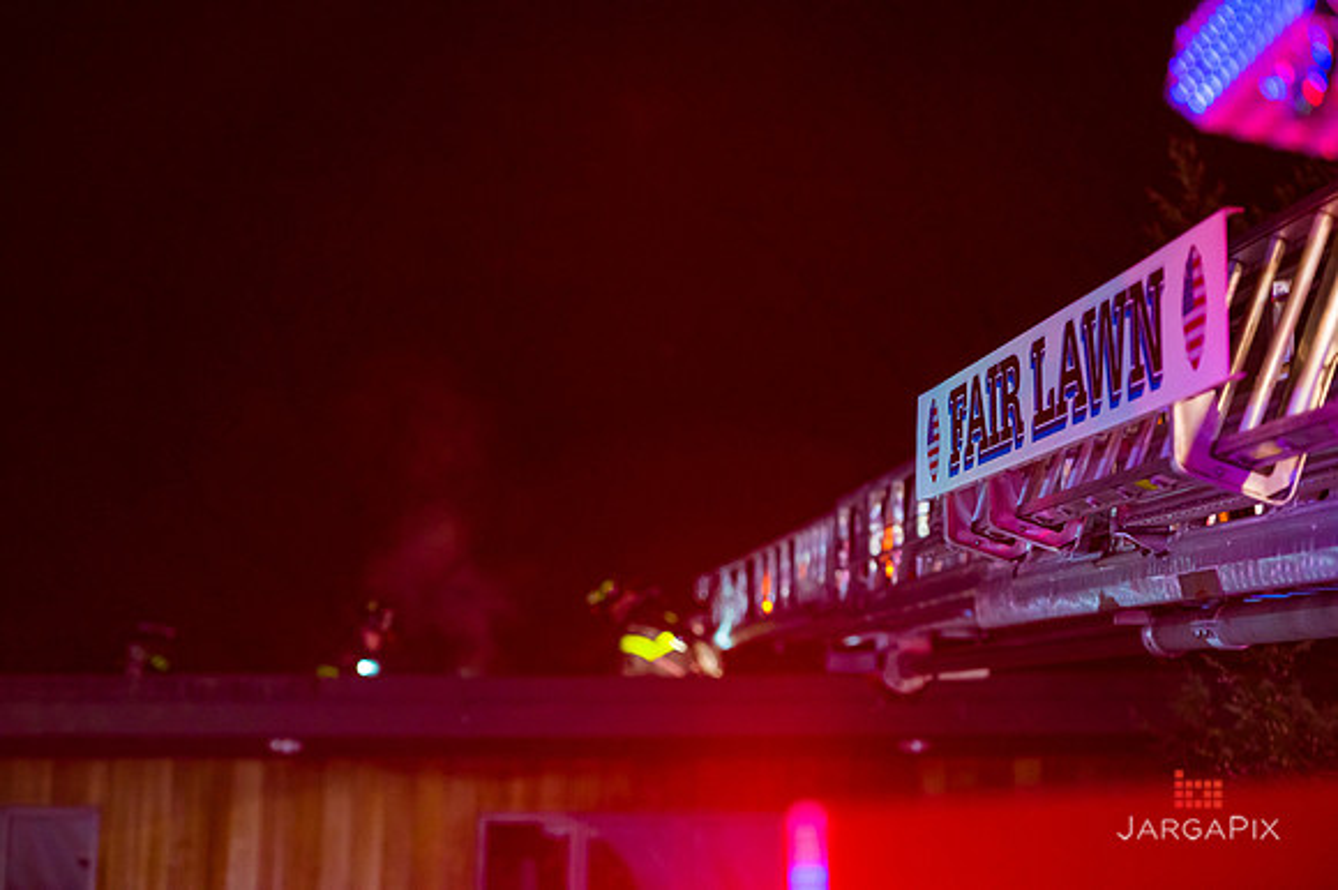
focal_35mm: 102
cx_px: 669
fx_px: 3789
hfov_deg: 20.0
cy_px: 445
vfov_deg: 13.4
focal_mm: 102
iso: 3200
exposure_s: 1/200
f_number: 3.2
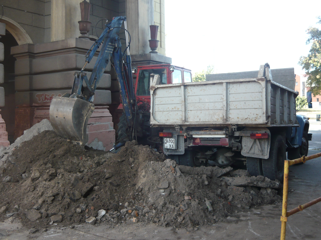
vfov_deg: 39.6
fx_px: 334
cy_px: 110
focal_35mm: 36
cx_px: 153
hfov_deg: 51.3
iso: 100
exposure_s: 1/125
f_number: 2.8
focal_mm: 5.5
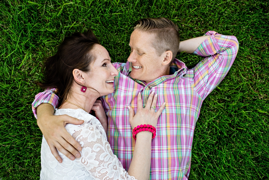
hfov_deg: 54.4
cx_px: 134
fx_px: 262
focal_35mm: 35
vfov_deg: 37.9
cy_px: 90
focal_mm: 35
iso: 400
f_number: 2.8
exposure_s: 1/1000
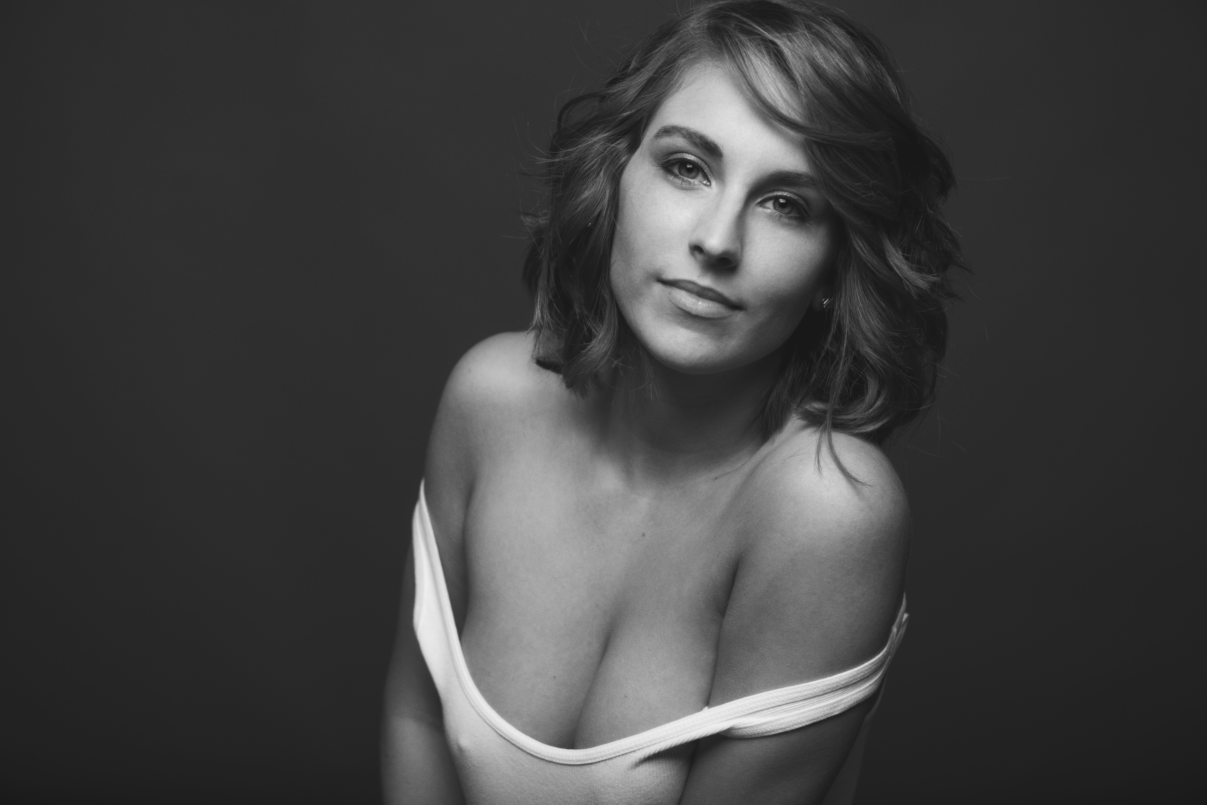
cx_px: 604
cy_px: 402
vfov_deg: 19.5
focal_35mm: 70
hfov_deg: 28.8
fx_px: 2348
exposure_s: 1/200
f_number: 5
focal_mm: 70
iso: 100
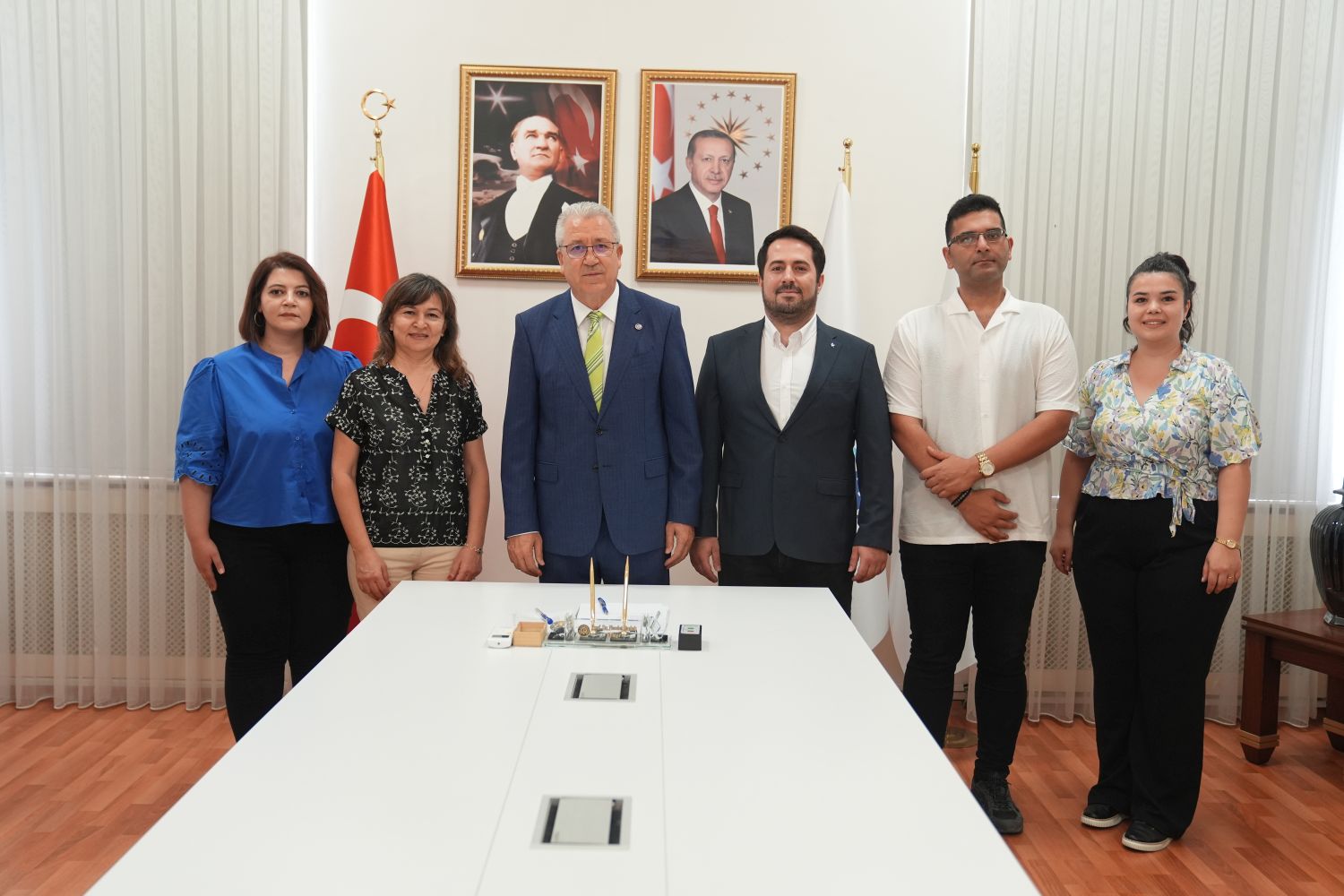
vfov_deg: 38.9
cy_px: 448
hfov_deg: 55.8
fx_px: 1269
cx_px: 672
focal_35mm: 34
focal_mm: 34
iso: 1600
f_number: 3.2
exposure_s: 1/125
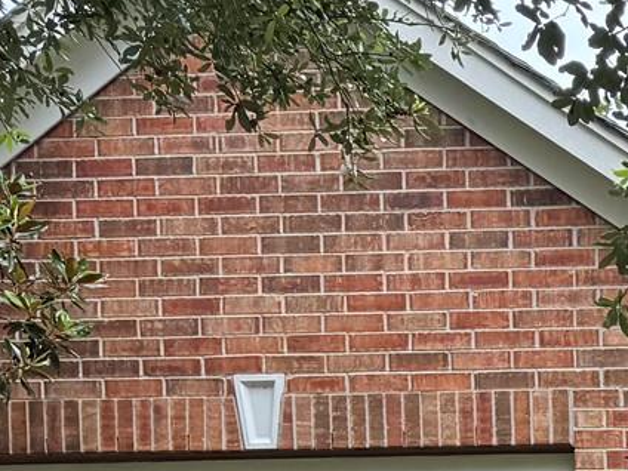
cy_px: 924
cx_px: 1292
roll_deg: +0.0
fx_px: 2104
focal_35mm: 116
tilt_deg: -4.5
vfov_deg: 11.6
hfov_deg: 14.0
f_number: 1.78
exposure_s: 1/842
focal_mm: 6.76
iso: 80
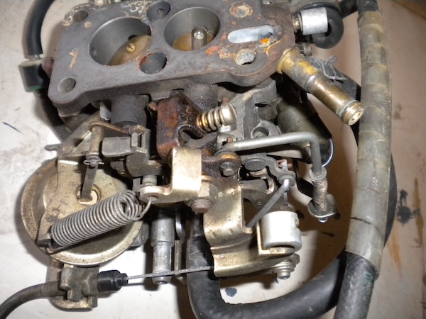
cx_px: 213
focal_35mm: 35
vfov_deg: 40.7
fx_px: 431
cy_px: 160
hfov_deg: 52.6
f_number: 3.1
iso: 400
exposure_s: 1/30
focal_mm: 6.3
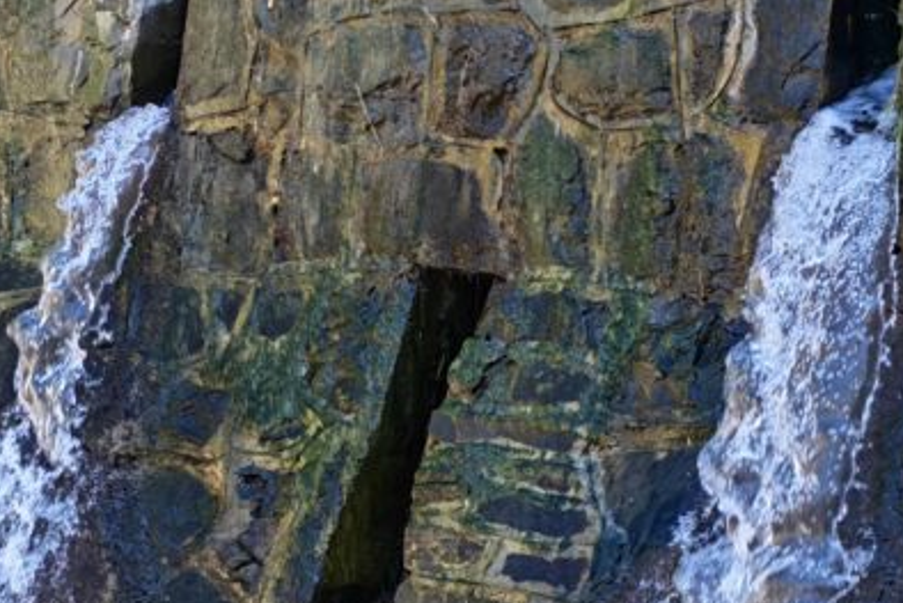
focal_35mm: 152
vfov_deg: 9.0
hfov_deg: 13.4
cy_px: 293
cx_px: 103
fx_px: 3814
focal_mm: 6.12
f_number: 1.9
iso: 125
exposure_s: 1/330
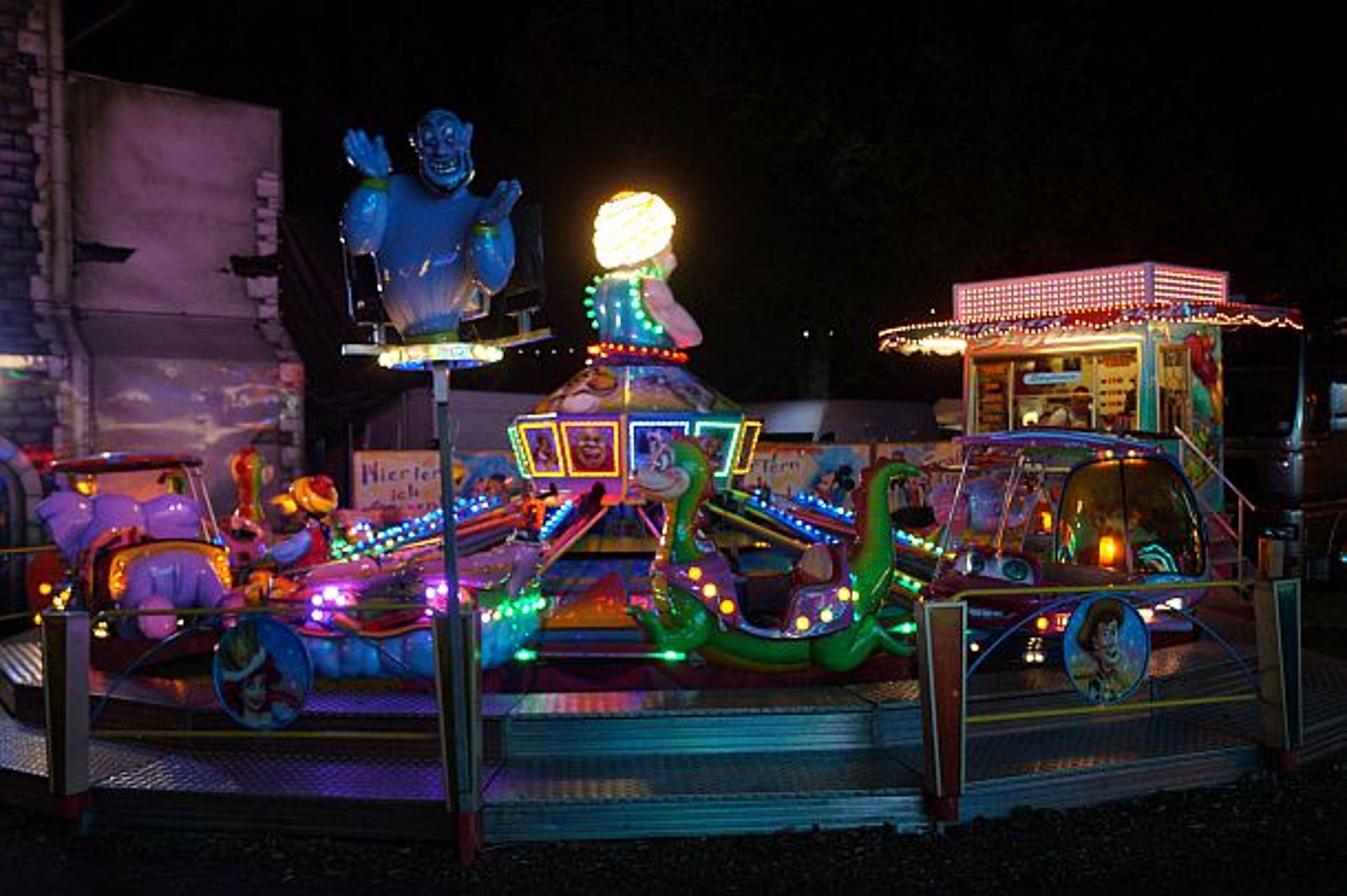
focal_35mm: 36
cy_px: 448
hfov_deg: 53.2
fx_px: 1346
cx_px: 674
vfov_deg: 36.8
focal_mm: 24
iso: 1600
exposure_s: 1/160
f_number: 4
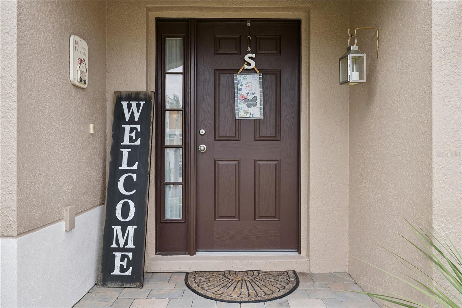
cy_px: 154
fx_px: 346
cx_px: 231
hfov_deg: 67.4
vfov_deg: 47.9
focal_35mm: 27
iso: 800
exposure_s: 1/400
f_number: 10
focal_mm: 27
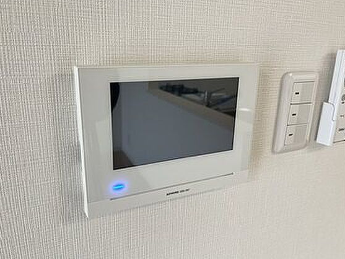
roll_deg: -0.9
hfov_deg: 63.4
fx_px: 279
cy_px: 126
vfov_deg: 49.8
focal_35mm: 28
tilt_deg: -17.7
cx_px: 165
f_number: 1.6
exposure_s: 1/115
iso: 125
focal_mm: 5.1
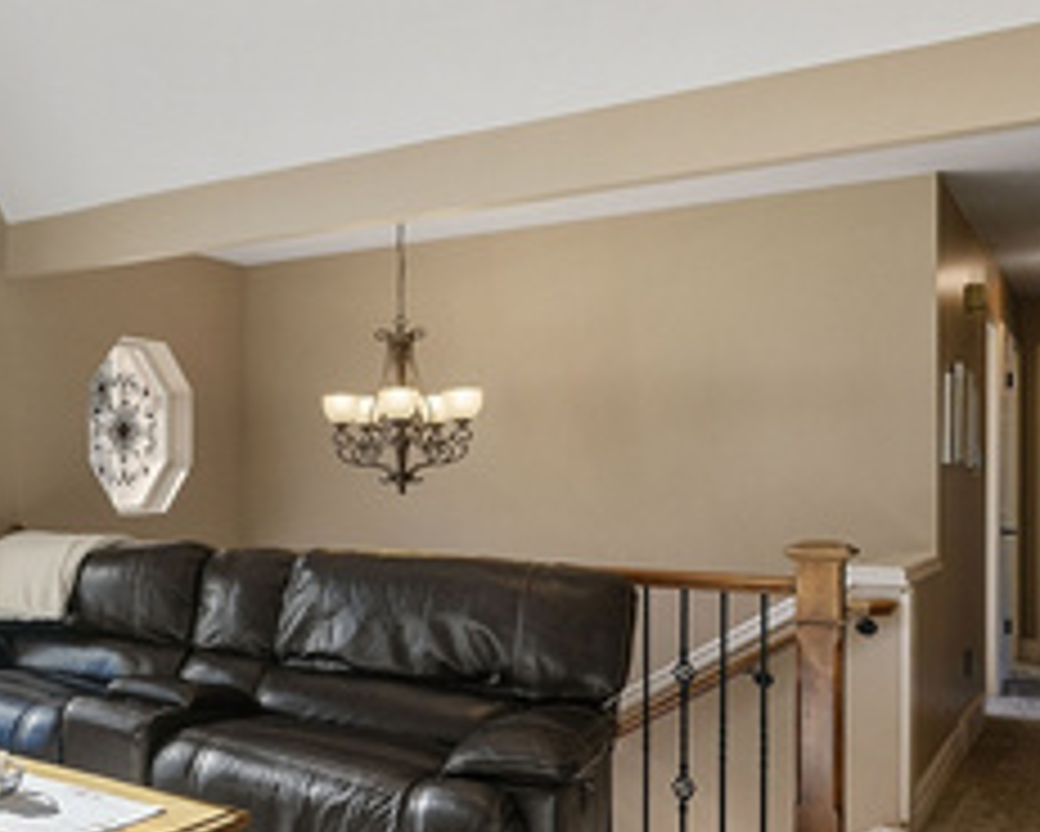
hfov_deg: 39.2
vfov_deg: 38.1
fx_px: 1201
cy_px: 501
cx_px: -81
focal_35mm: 39
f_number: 9
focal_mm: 15
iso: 200
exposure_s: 1/20
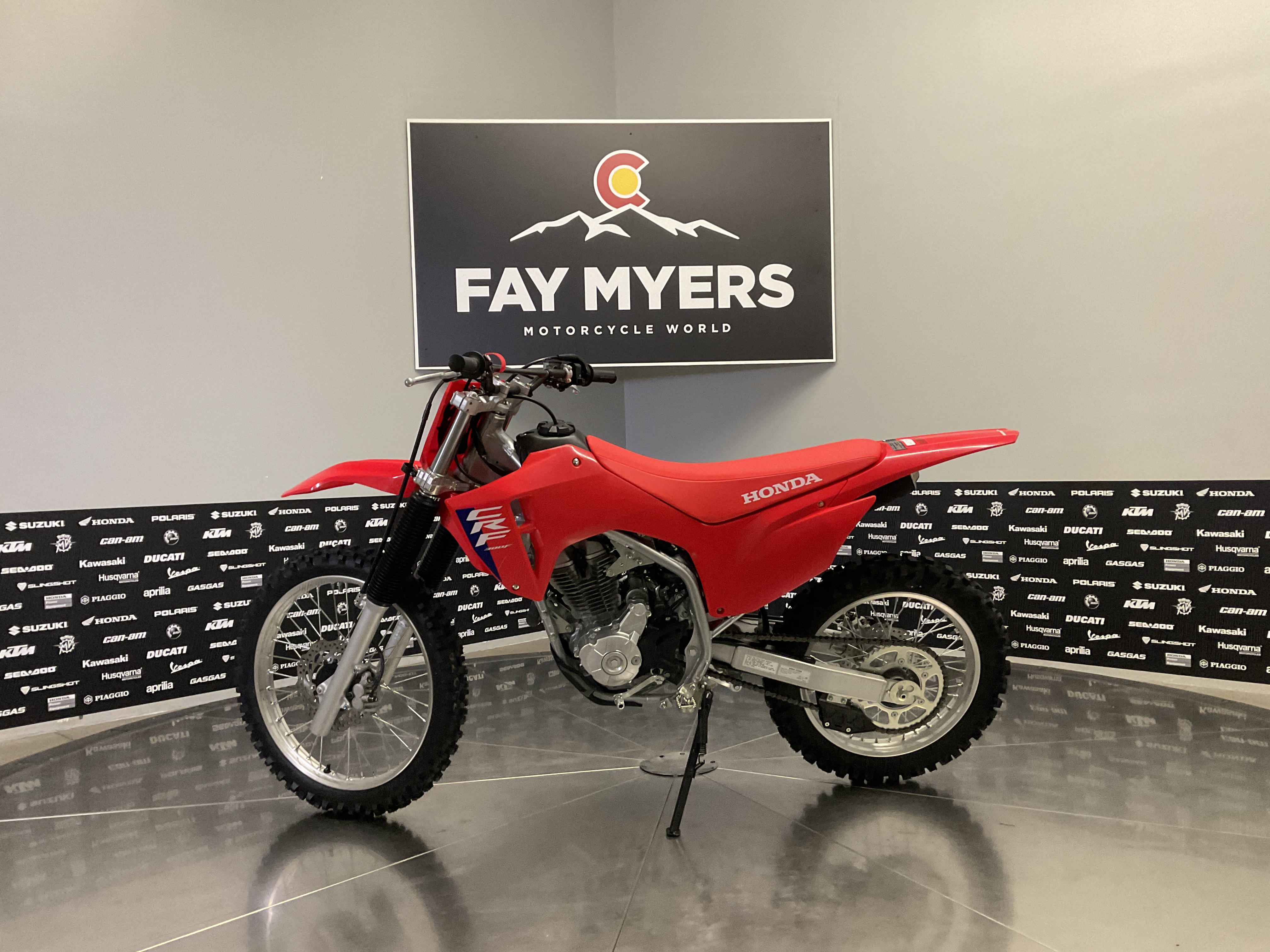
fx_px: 1064
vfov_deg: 48.2
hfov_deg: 61.7
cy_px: 476
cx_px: 635
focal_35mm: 29
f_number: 1.8
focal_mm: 3
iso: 200
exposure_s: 1/60
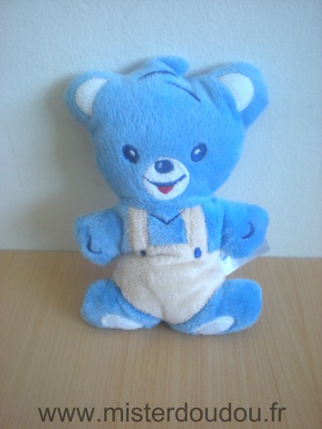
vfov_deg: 49.0
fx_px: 471
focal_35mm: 38
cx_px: 161
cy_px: 214
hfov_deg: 37.7
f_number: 3.1
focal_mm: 6.3
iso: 200
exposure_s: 1/40
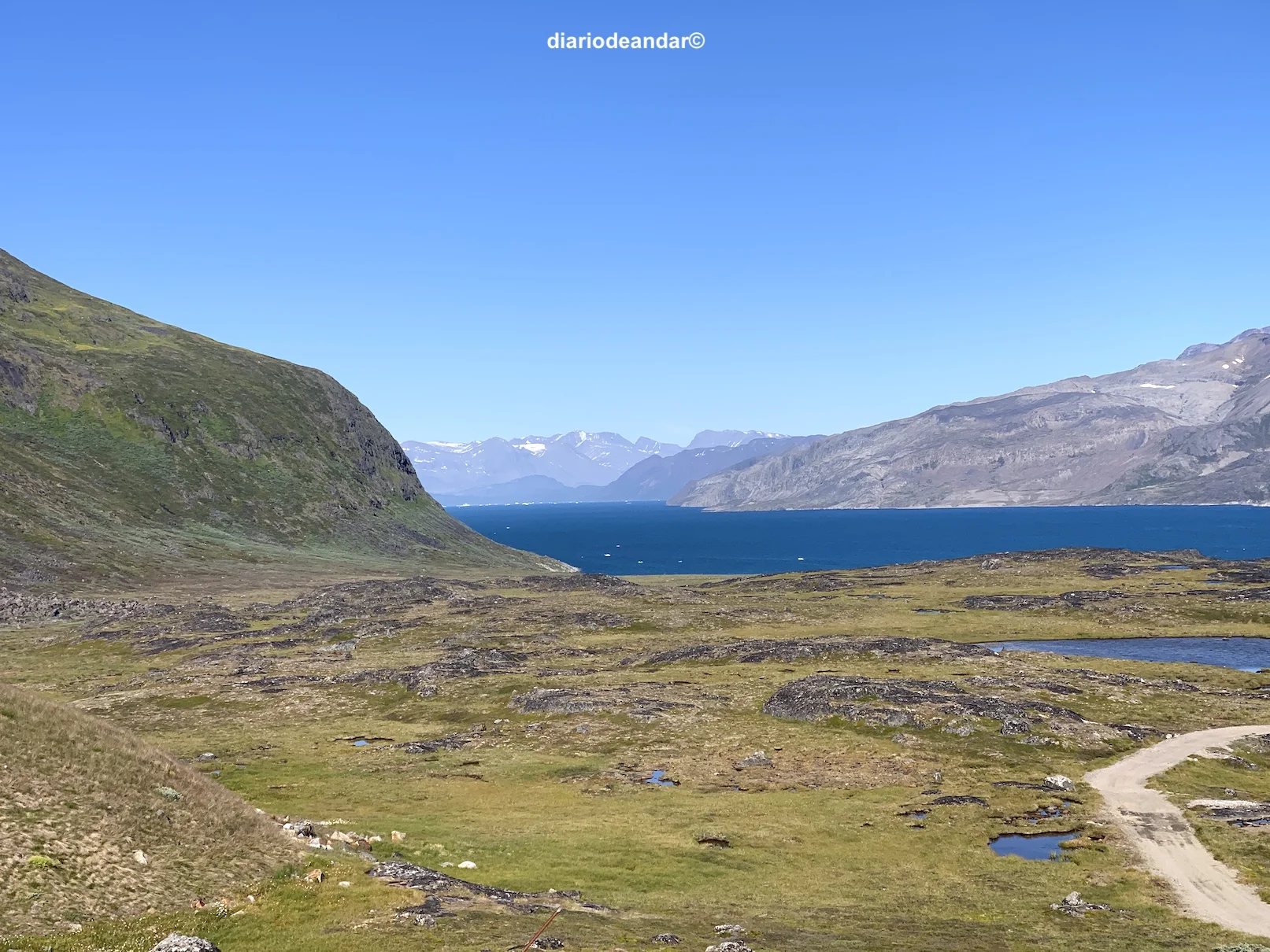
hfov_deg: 36.8
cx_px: 635
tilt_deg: +0.2
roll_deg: +0.6
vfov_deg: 28.0
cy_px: 476
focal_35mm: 52
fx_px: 1908
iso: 16
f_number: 2.4
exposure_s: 1/1653
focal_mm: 6
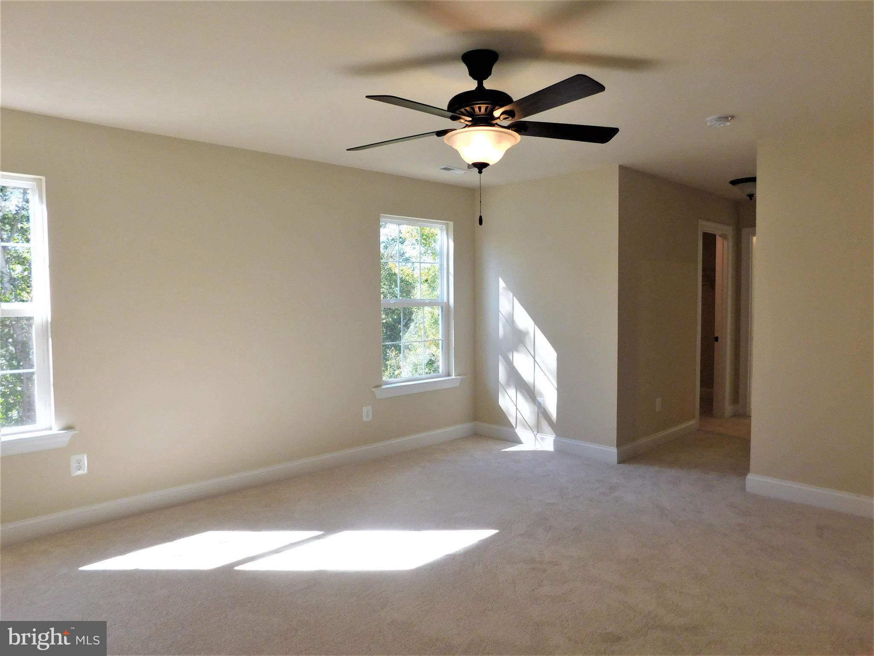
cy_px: 328
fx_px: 606
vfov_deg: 56.8
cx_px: 437
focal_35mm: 24
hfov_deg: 71.6
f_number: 3
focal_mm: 4.1
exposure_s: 1/125
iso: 125
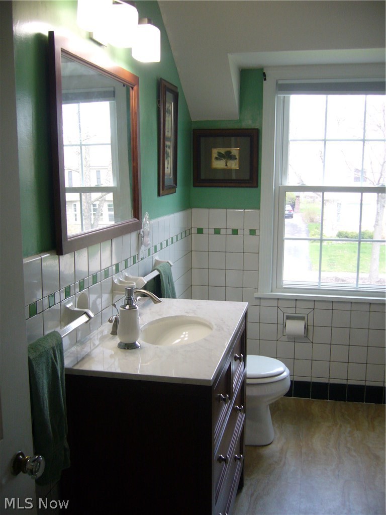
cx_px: 193
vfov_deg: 52.6
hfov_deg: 40.7
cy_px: 258
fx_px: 520
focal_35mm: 35
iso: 100
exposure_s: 1/50
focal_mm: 5.8
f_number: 2.8
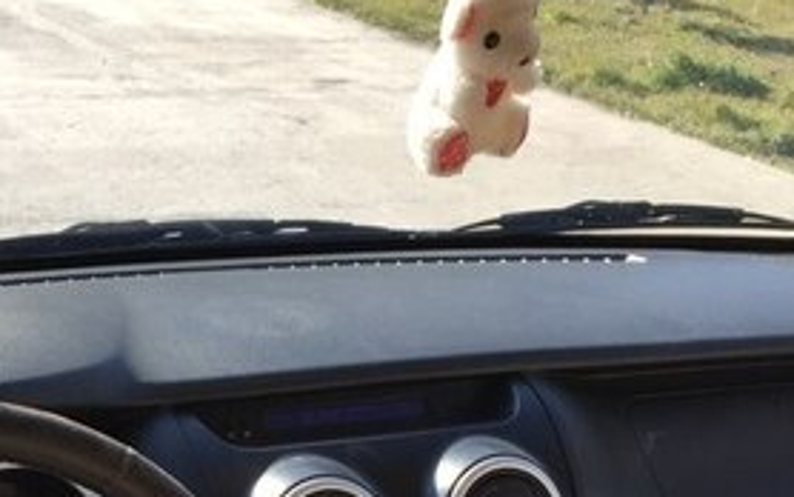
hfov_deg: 28.1
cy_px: 681
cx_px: 297
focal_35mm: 73
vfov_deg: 16.7
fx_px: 1580
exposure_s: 1/534
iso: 32
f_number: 2.2
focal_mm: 4.15
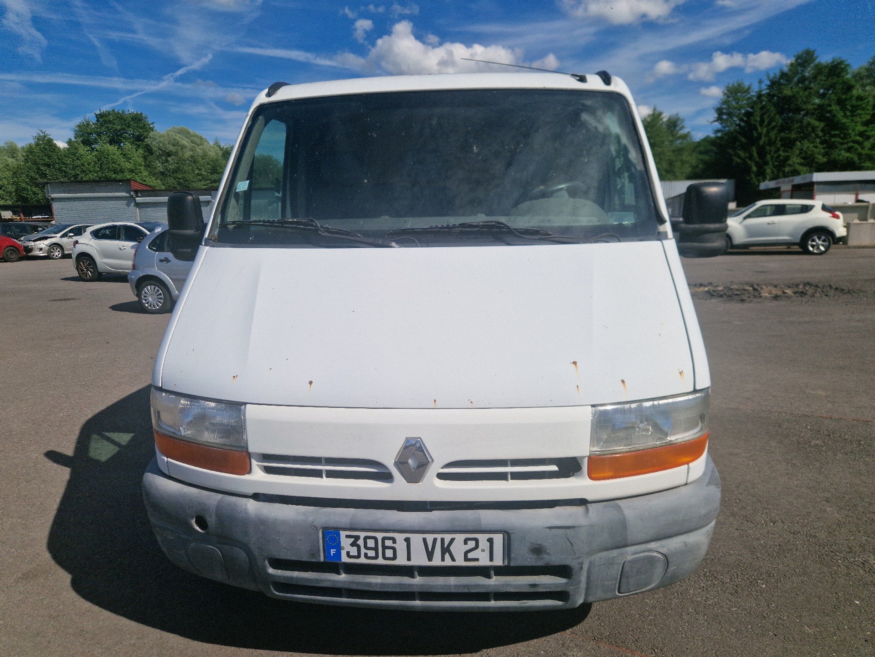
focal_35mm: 23
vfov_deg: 58.9
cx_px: 438
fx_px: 581
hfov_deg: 73.9
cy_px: 328
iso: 50
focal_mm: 5.4
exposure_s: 1/5000
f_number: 1.8
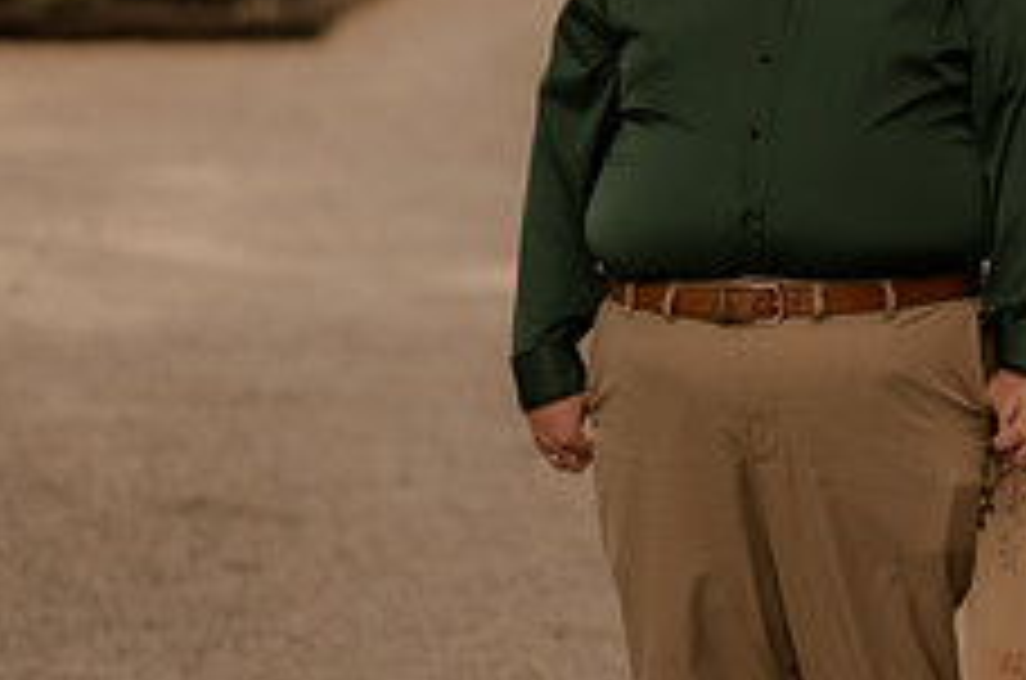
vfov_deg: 5.7
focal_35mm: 240
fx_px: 6826
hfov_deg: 8.6
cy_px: 113
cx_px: 1006
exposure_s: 1/2500
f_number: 1.4
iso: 250
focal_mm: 85
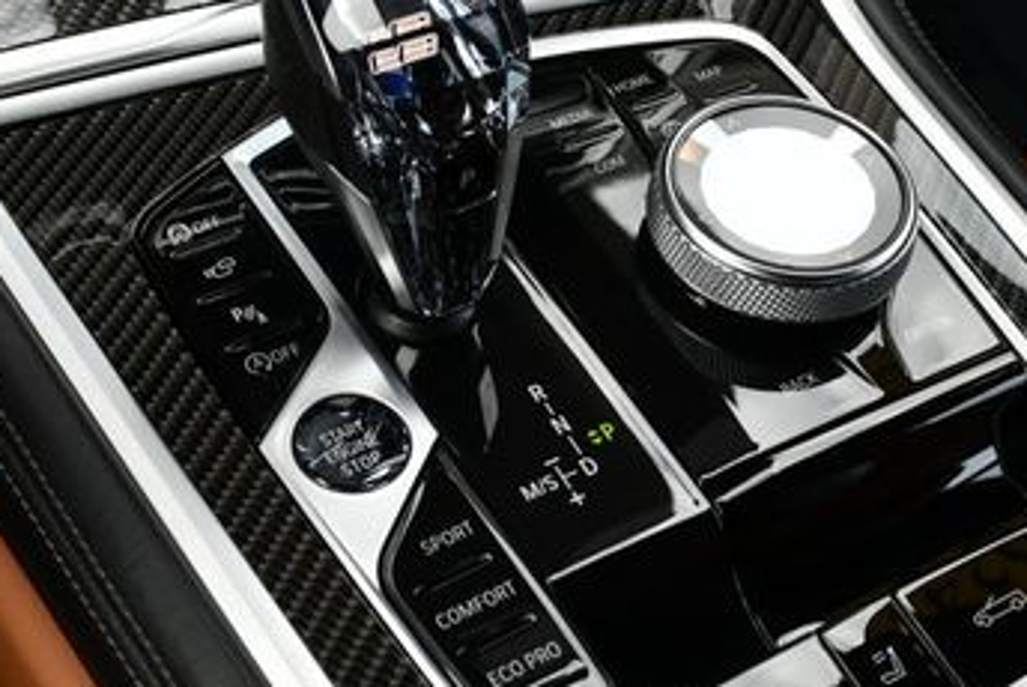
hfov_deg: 30.0
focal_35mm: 67
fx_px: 1913
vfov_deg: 20.3
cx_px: 531
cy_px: 248
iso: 400
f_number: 5
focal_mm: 18
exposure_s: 1/250
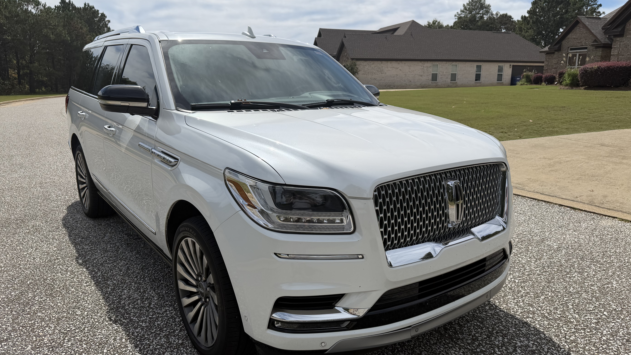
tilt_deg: -11.5
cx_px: 321
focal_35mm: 27
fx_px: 452
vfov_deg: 42.9
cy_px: 187
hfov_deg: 69.9
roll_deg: -0.6
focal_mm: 6.76
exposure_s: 1/8130
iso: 80
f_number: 1.78
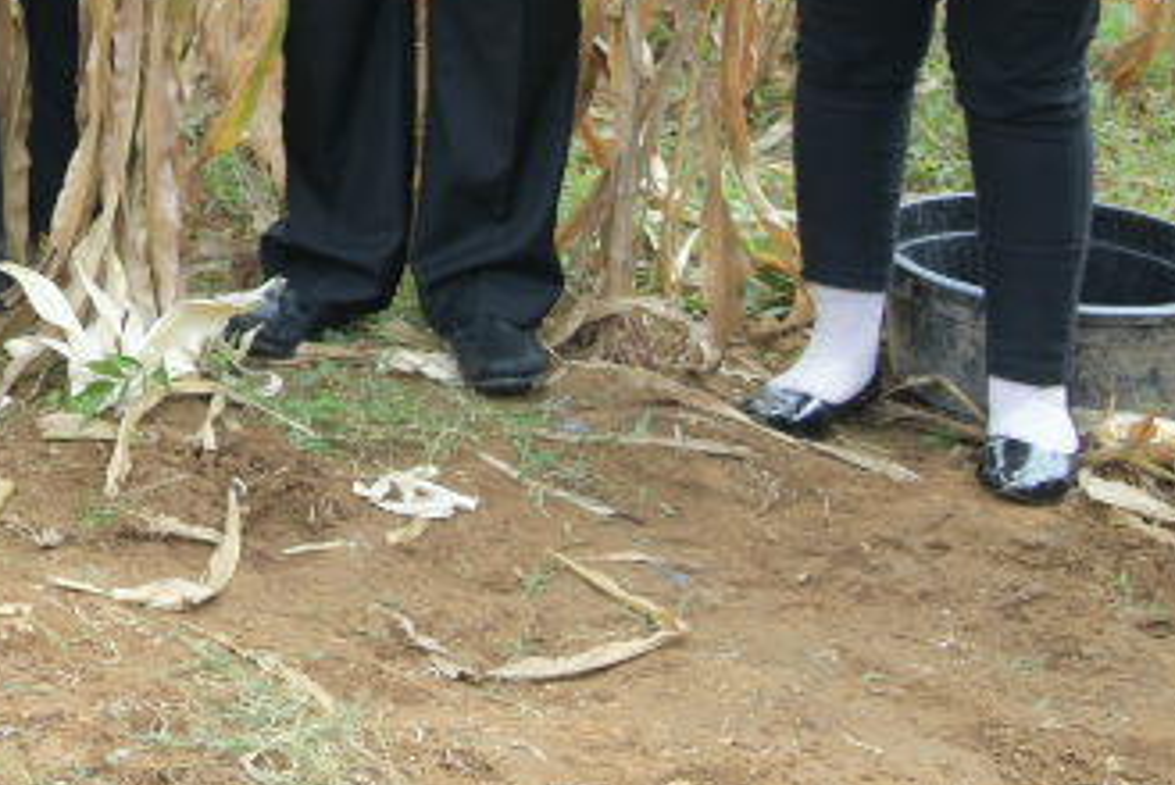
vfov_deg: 10.8
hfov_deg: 14.8
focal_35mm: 118
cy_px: -696
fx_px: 3855
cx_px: -1046
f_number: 6.3
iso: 160
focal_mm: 24
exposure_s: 1/125
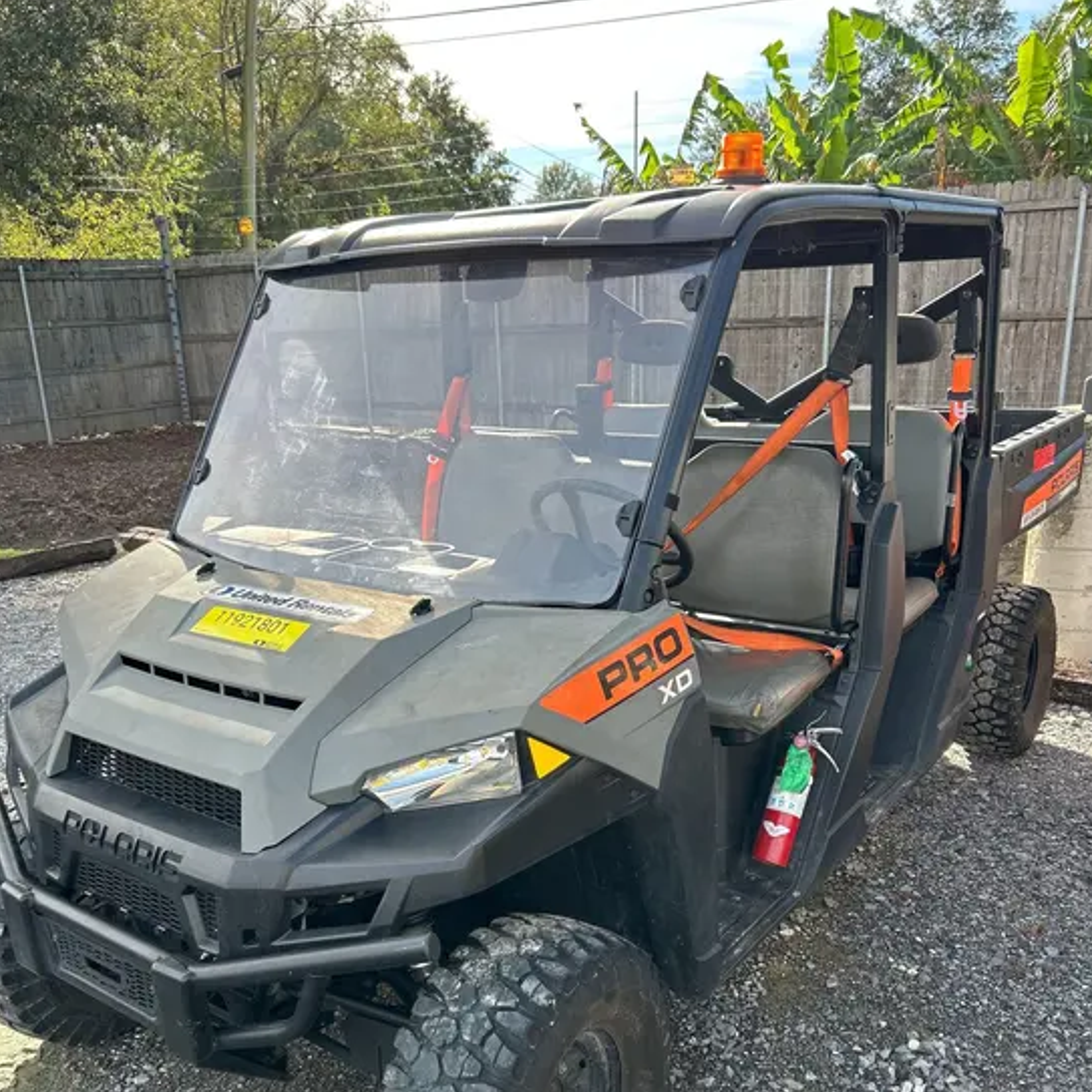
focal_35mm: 31
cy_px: 687
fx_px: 1106
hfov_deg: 52.5
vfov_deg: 51.9
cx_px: 549
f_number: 1.5
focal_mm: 5.7
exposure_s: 1/733
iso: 50
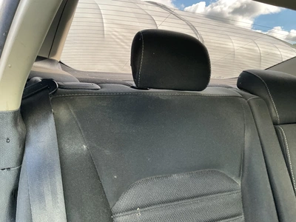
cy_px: 111
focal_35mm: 28
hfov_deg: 63.4
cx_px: 148
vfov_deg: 49.7
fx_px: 239
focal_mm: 3
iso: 80
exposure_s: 1/60
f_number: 1.8
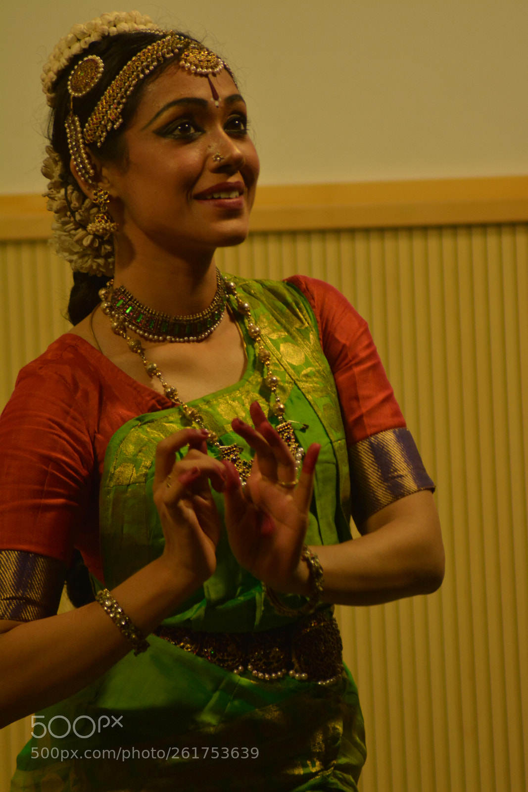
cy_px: 396
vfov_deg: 4.6
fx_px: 9897
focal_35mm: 450
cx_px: 264
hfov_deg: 3.1
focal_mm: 300
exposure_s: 1/100
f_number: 5.6
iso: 800
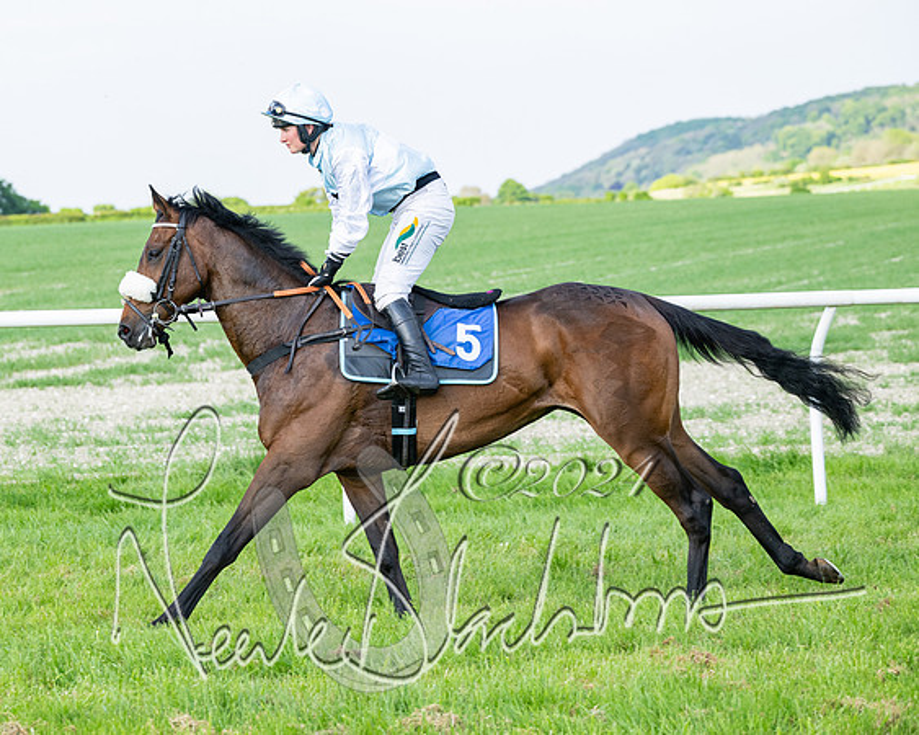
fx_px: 3262
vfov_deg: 12.8
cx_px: 275
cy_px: 312
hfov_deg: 16.0
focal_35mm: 120
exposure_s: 1/1600
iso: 400
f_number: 4
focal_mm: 87
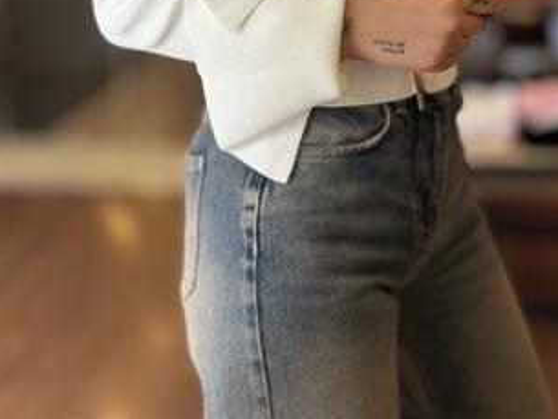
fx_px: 1048
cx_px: 278
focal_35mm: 65
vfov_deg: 22.1
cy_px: 43
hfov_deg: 29.8
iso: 80
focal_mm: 6.86
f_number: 1.78
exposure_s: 1/290
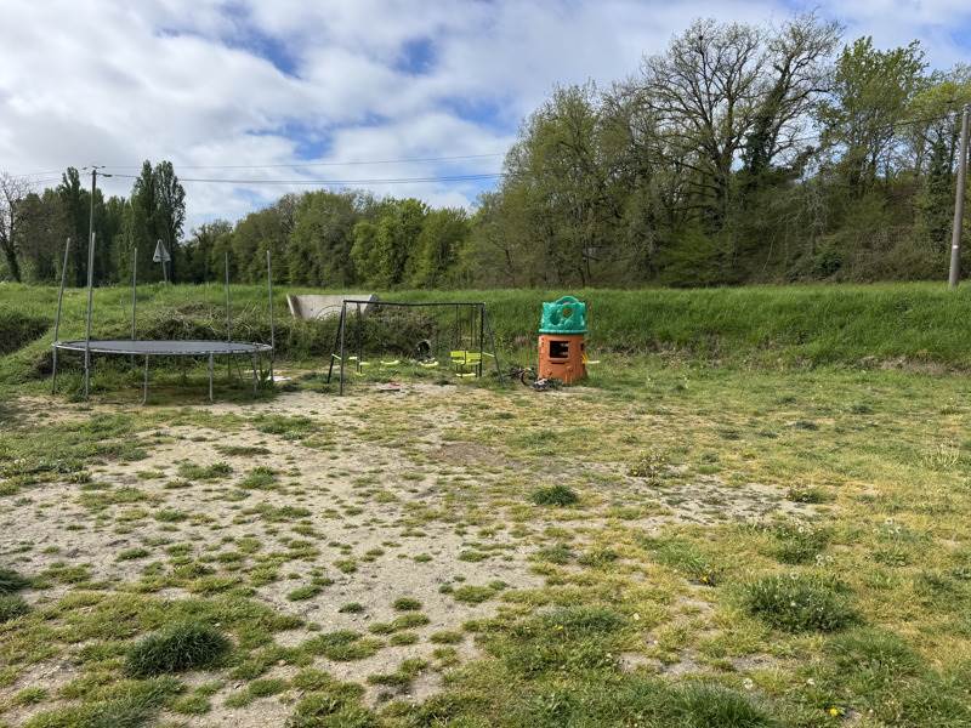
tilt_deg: -4.1
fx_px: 673
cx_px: 486
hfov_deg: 71.6
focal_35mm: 24
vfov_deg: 56.8
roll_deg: +0.5
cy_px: 364
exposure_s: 1/3413
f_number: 1.78
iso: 80
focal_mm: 6.76
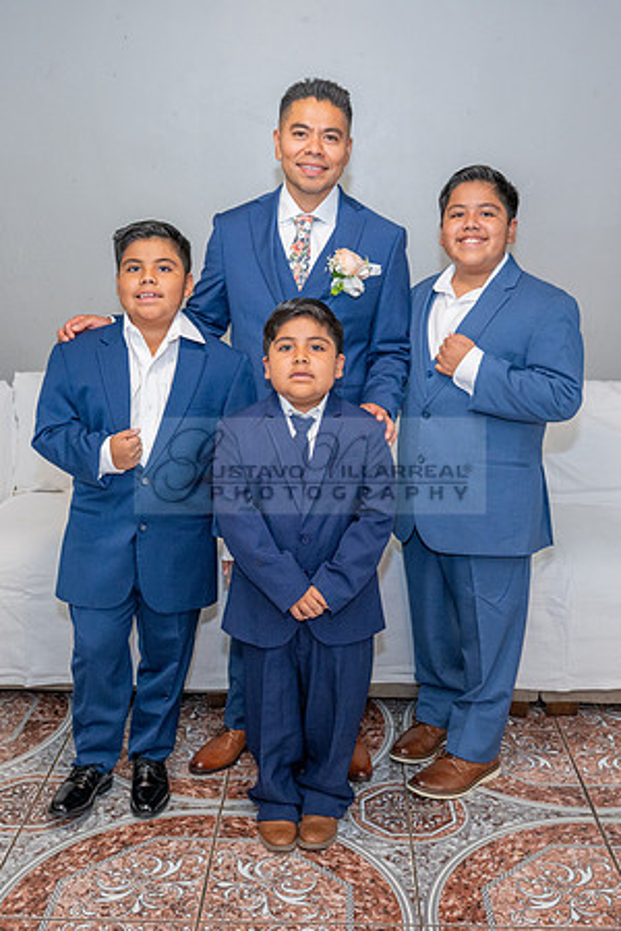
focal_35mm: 44
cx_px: 328
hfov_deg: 30.7
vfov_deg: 44.7
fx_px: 1133
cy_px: 468
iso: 640
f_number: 4
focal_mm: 29
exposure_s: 1/125
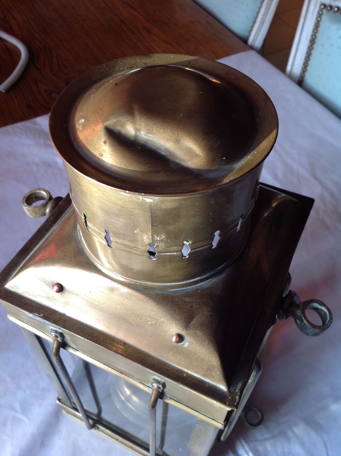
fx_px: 461
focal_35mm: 35
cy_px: 228
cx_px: 170
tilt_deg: -52.1
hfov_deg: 40.6
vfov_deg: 52.7
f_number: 2.4
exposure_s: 1/40
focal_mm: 4.28
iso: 64
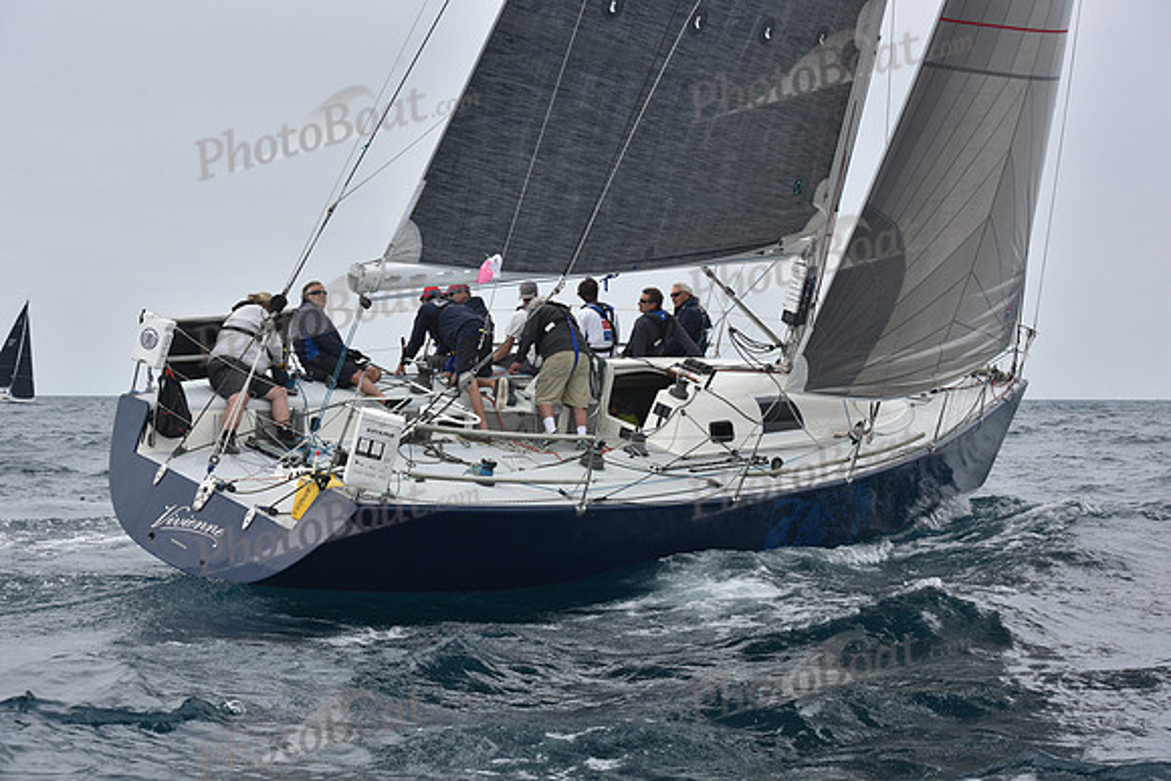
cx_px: 586
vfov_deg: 19.5
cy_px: 390
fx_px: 2277
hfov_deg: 28.8
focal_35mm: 70
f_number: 9
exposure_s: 1/800
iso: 250
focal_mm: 70
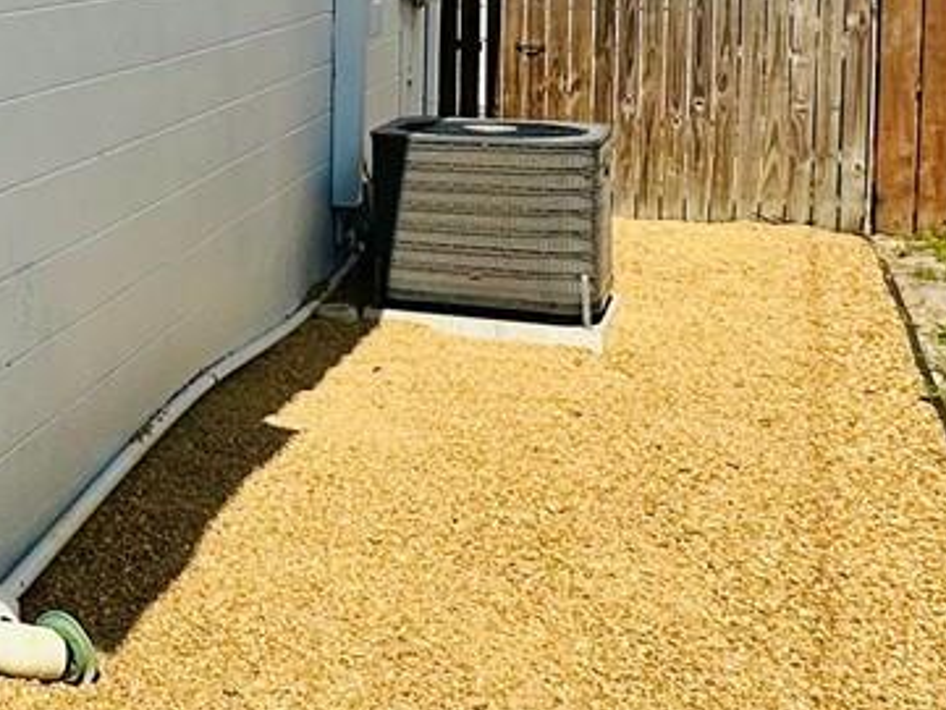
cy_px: -10
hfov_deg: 25.1
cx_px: -406
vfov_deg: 22.7
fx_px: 1695
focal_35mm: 62
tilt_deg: -2.5
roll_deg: -0.8
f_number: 2.2
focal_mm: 2.22
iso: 40
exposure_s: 1/3401
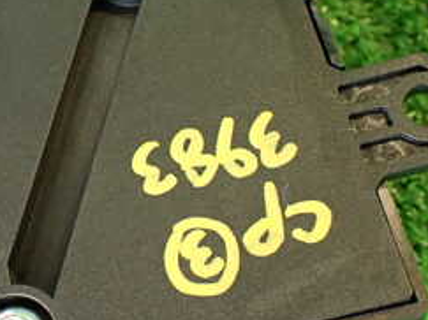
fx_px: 976
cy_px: 174
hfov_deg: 24.0
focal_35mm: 79
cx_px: 42
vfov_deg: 18.6
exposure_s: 1/30
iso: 320
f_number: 2.4
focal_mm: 5.79
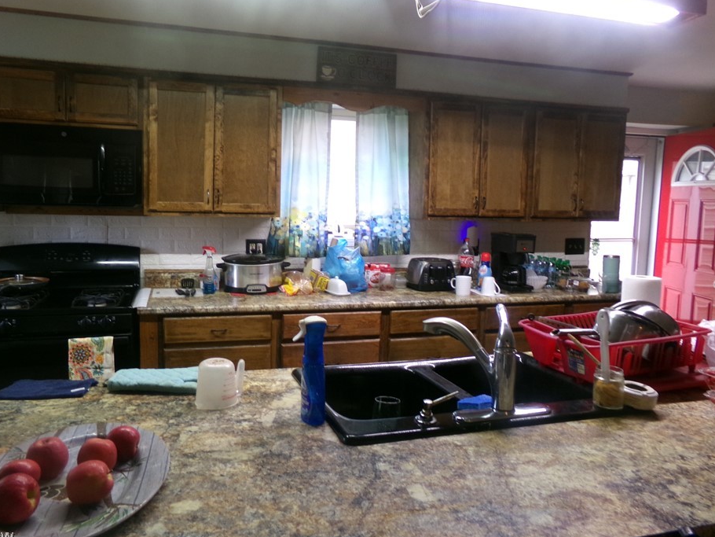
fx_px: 558
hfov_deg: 65.2
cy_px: 247
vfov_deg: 51.3
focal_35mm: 27
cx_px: 335
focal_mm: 4.3
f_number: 3.7
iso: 200
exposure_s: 1/20
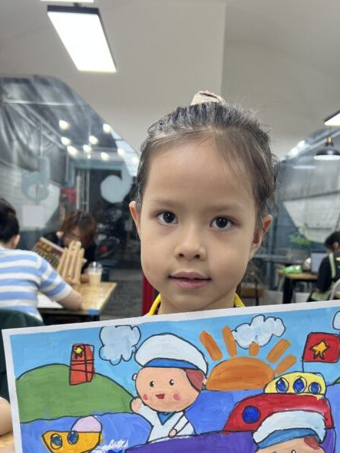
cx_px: 181
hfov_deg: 32.9
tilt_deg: -6.5
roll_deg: -1.5
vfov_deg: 42.5
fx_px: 576
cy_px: 293
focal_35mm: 44
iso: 50
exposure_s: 1/100
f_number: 1.5
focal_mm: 5.7
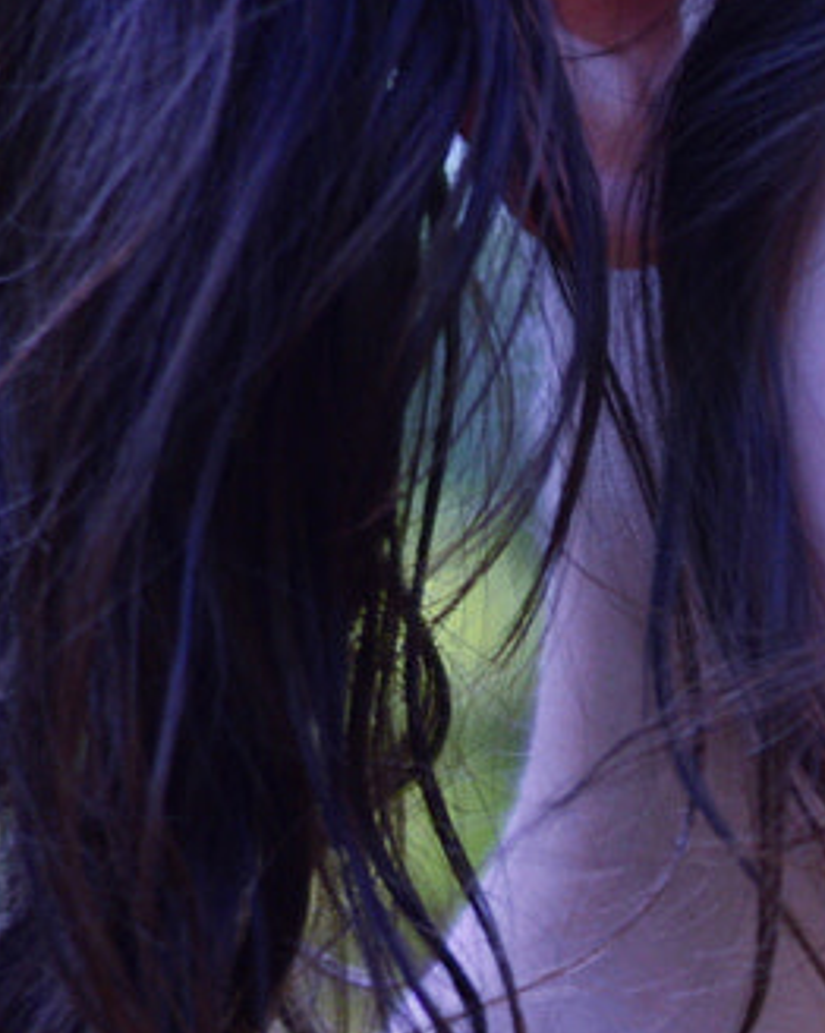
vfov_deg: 8.0
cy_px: 778
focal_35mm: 240
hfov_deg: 6.2
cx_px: 1773
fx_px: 7341
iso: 100
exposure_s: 1/400
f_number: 2
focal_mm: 35
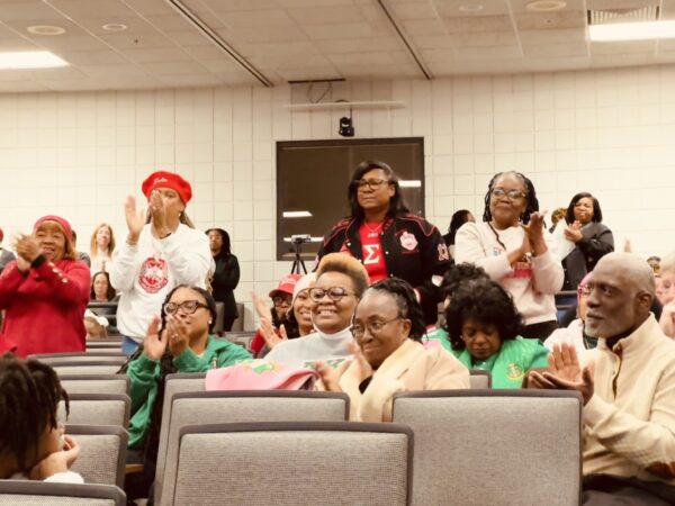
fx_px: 1501
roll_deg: -0.1
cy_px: 253
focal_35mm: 77
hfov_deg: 25.3
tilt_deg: +4.8
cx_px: 338
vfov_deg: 19.1
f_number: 2.8
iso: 500
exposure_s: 1/60
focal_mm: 9
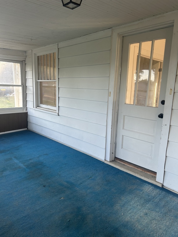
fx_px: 178
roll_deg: -2.4
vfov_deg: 67.3
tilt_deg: -11.9
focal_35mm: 26
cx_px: 89
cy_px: 118
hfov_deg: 53.1
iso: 40
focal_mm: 5.7
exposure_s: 1/121
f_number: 1.5
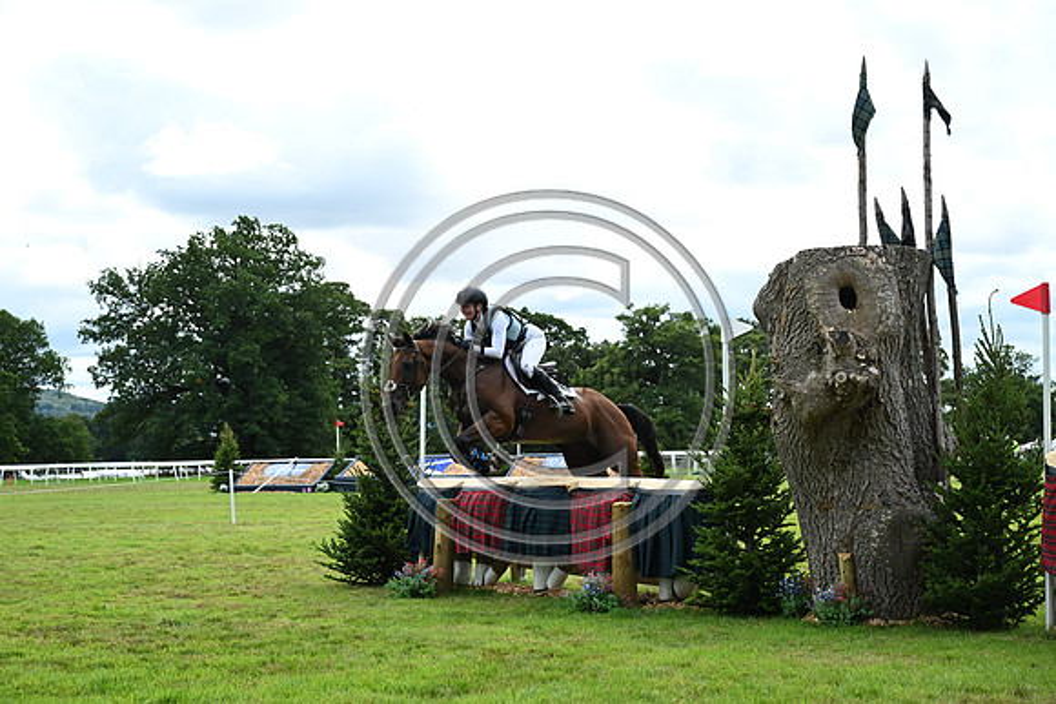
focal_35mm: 61
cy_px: 352
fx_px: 1790
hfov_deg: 32.9
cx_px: 528
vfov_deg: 22.3
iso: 560
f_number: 5
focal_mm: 61
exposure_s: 1/1250
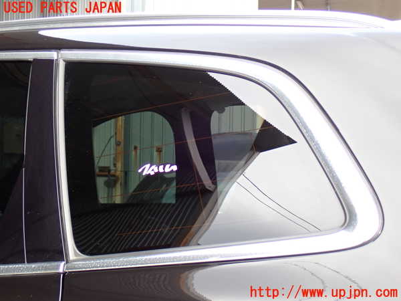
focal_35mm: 71
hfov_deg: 27.4
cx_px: 200
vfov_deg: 20.7
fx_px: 822
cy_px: 150
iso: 200
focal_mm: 12.73
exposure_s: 1/60
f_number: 3.9
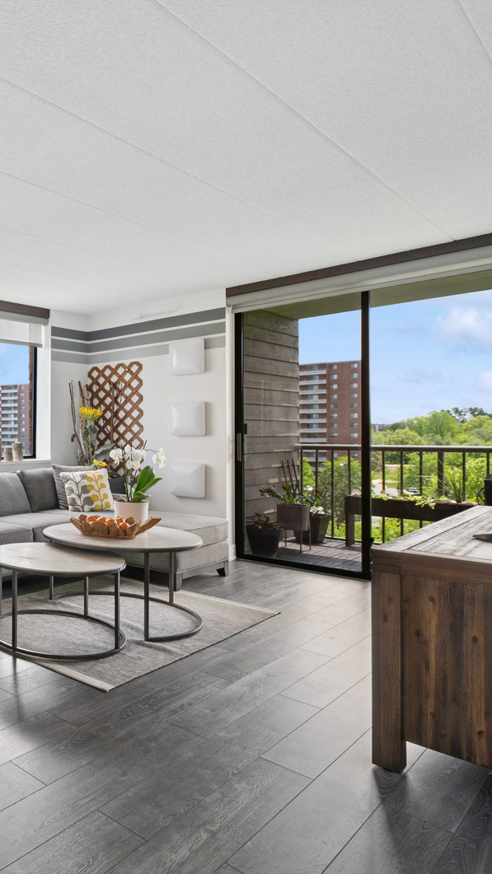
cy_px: 442
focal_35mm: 24
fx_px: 556
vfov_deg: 76.3
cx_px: -113
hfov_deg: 35.9
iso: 400
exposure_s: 1/90
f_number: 8
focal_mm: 15
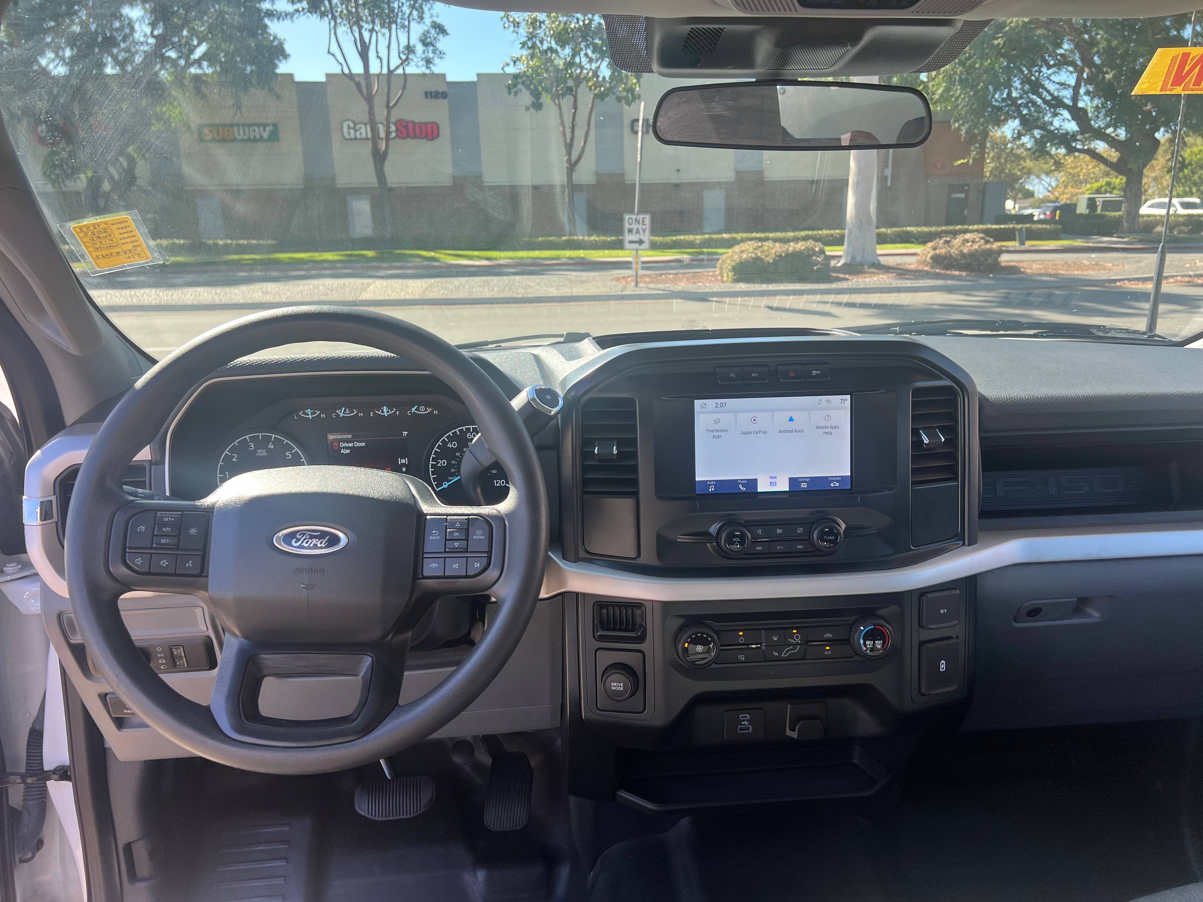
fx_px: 904
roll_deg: +2.6
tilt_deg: -13.1
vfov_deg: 53.1
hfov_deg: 67.3
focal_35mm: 26
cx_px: 602
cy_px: 451
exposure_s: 1/464
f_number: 1.5
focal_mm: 5.7
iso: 50
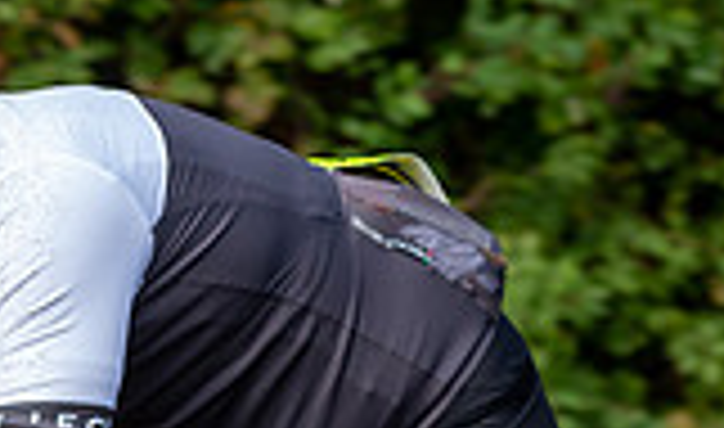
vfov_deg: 3.2
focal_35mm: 393
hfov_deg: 5.4
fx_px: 7635
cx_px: -190
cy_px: 212
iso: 200
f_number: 4
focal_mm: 95
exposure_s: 1/500
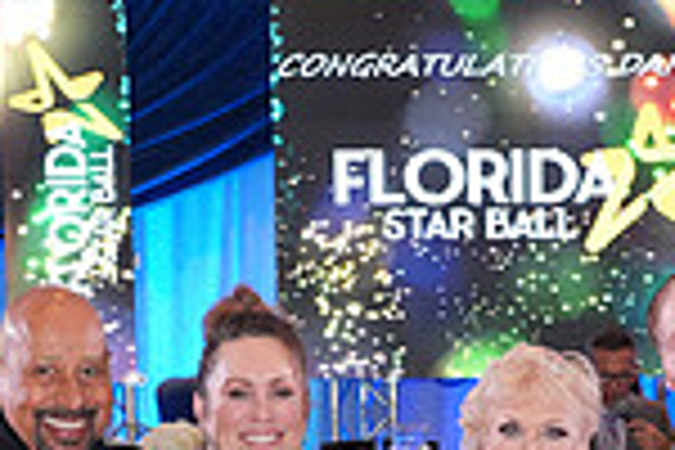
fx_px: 2175
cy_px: 713
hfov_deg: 17.6
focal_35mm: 116
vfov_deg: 11.3
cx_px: 464
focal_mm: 30
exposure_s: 1/200
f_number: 4.5
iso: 2000
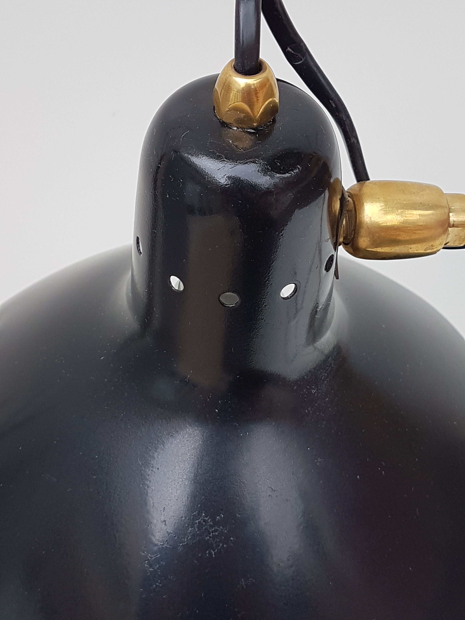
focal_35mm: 26
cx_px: 232
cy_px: 310
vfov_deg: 67.3
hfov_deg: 53.1
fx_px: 466
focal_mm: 4.2
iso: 40
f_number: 1.7
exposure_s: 1/224
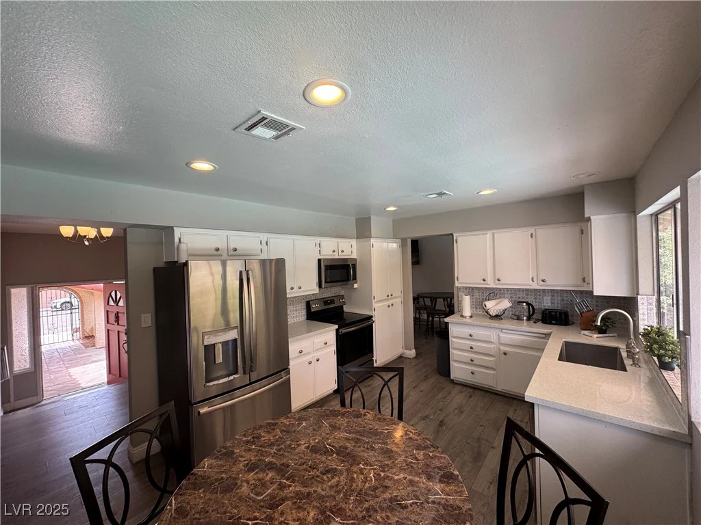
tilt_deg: -0.6
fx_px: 284
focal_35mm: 14
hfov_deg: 102.1
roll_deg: +1.9
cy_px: 262
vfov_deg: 85.7
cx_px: 350
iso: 80
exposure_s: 1/120
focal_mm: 2.22
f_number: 2.2
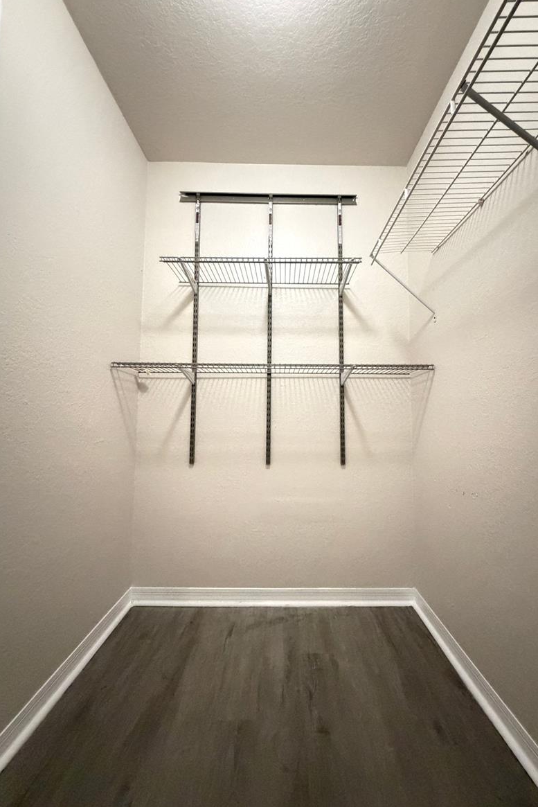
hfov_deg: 77.3
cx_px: 285
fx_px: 336
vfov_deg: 100.4
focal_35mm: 15
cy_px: 398
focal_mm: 2.22
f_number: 2.2
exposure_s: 1/40
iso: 1600
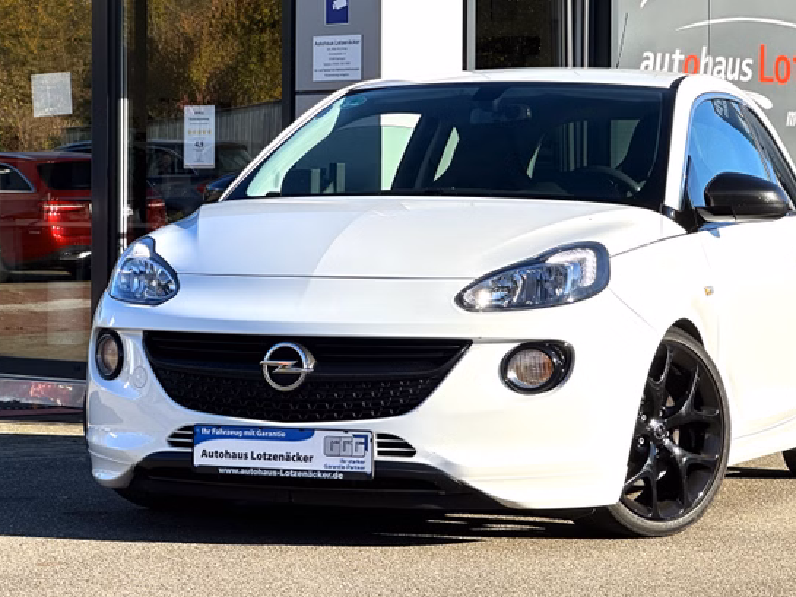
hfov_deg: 17.4
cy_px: 286
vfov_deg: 13.1
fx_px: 2599
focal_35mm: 113
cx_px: 434
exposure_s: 1/585
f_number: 2.8
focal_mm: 9
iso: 32
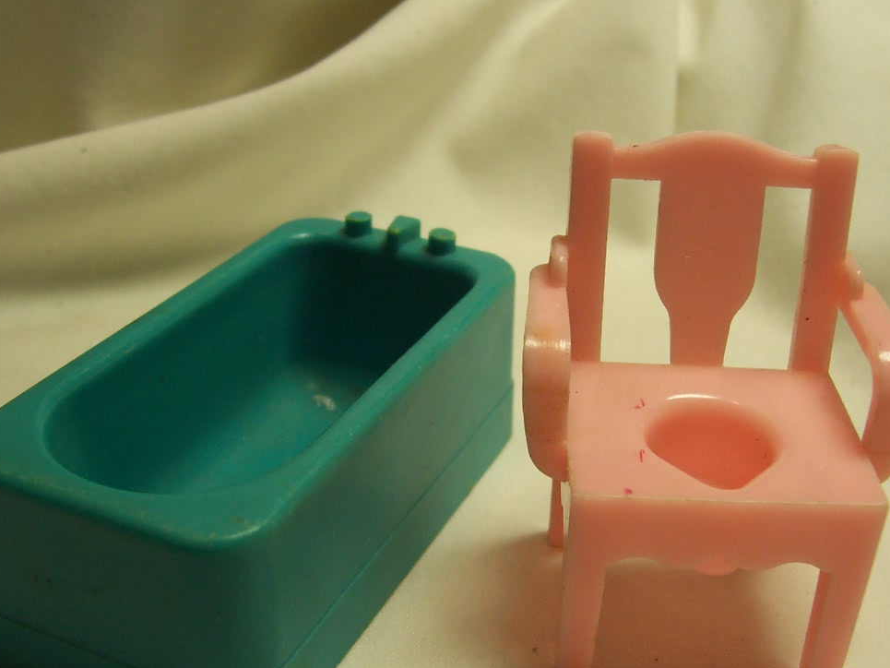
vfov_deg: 31.5
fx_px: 1183
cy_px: 377
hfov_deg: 41.2
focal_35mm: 46
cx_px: 481
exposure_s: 1/90
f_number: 2.8
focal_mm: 5.6
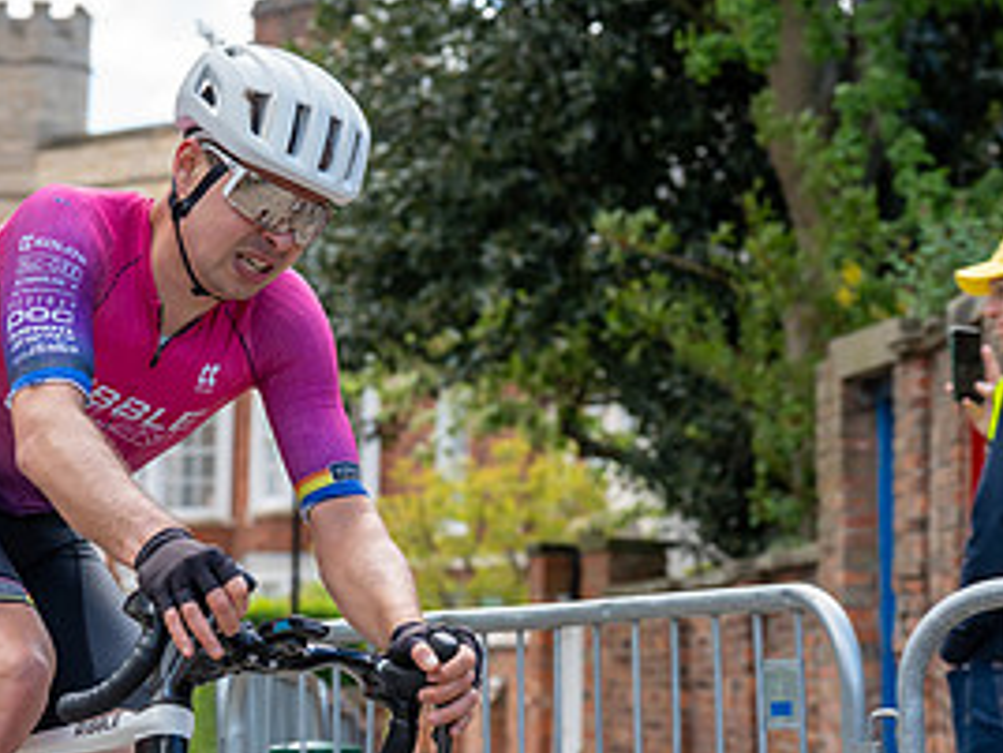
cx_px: 150
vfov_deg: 9.9
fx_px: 4346
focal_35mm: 150
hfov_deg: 13.1
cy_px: 204
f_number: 5
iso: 500
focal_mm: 72
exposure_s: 1/1000
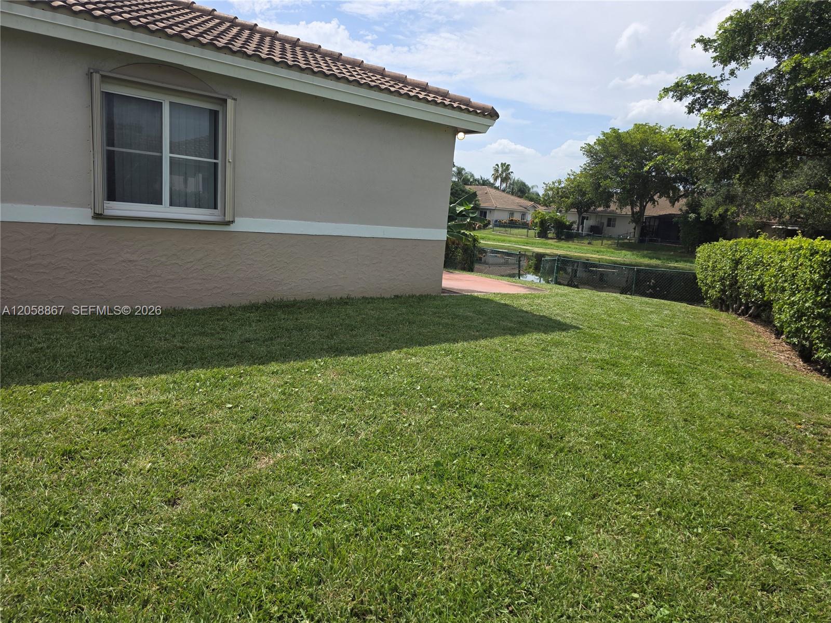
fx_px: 552
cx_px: 416
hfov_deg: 73.9
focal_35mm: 23
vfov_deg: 58.9
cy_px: 312
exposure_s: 1/6809
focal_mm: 6.3
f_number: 1.7
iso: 80
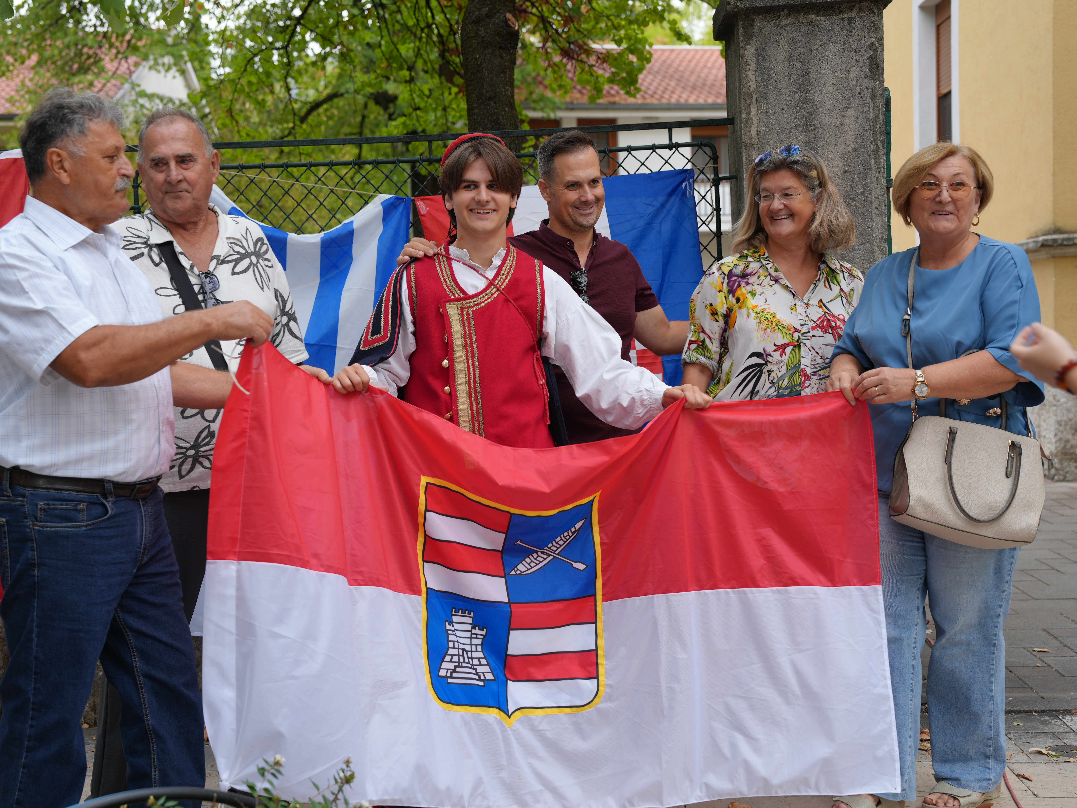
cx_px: 482
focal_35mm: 51
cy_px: 405
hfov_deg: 37.5
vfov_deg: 28.6
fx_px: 1587
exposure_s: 1/160
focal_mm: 47
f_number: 4
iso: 200
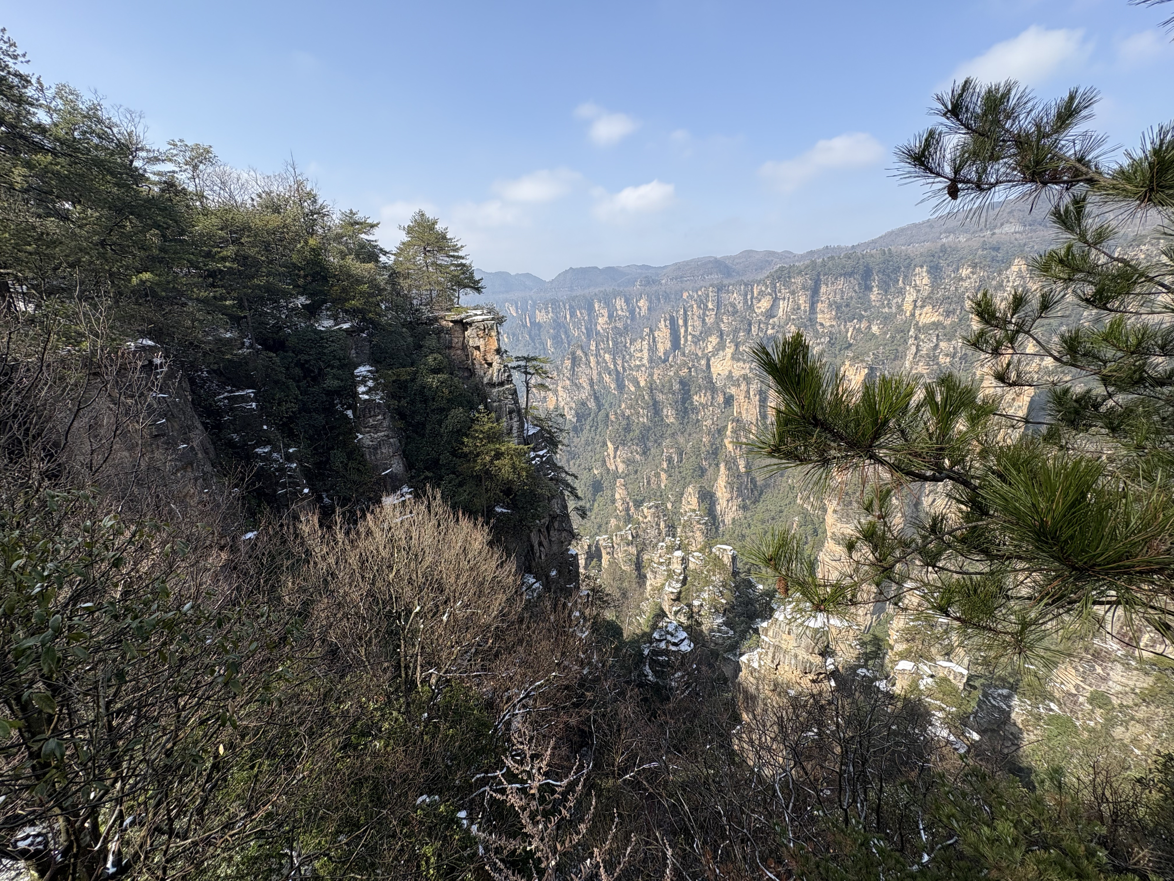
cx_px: 587
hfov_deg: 102.1
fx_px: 475
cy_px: 440
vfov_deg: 85.7
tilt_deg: -17.9
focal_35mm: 14
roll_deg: +1.3
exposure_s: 1/687
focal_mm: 2.22
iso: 40
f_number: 2.2
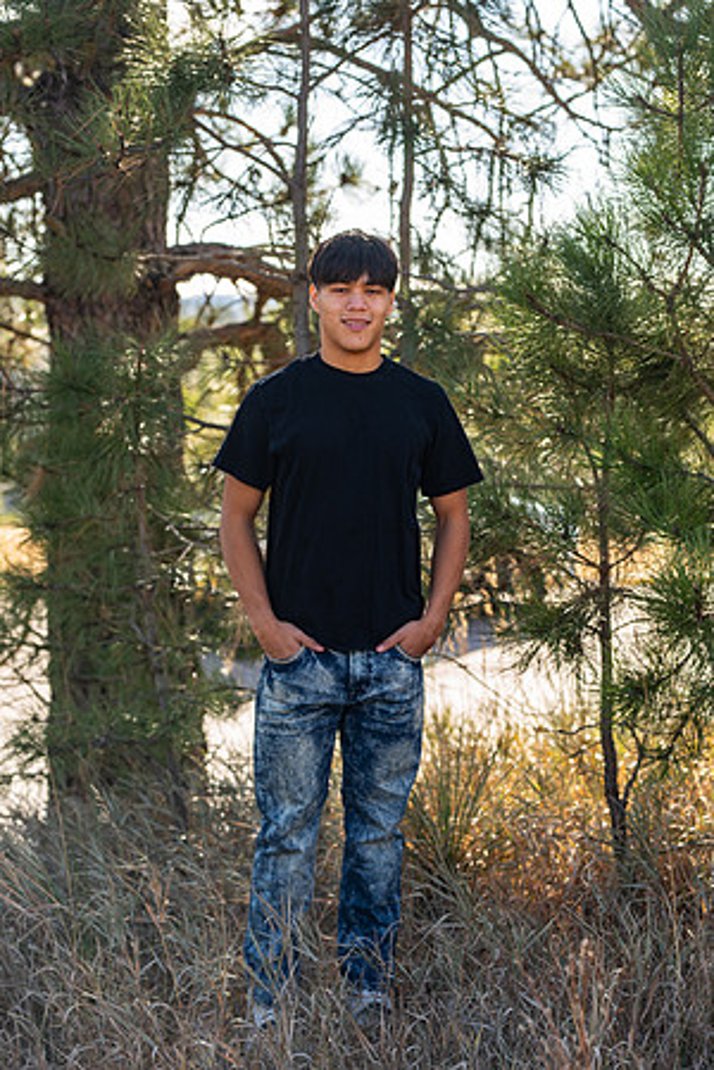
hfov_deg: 16.1
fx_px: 2529
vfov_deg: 23.9
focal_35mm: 85
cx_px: 357
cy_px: 535
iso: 31
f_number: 4
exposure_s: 1/125
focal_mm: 85
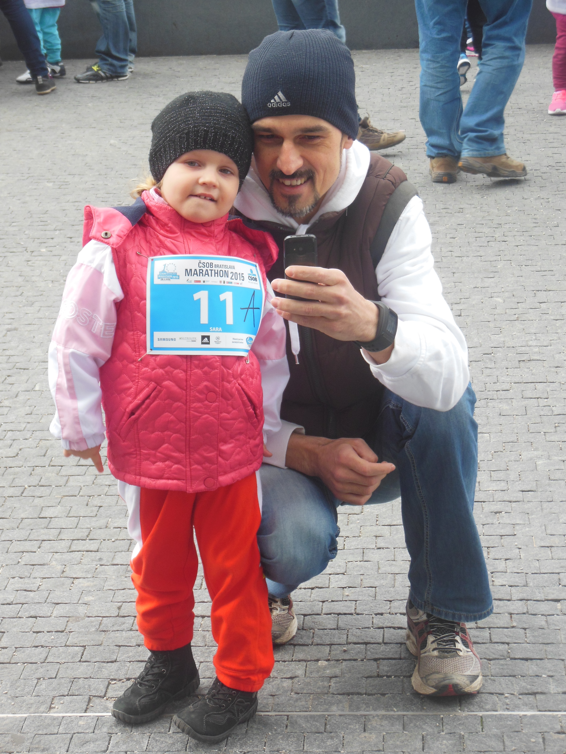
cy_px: 377
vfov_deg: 22.5
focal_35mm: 87
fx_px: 1897
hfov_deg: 17.0
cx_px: 283
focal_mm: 15.5
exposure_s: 1/100
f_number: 4.6
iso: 125
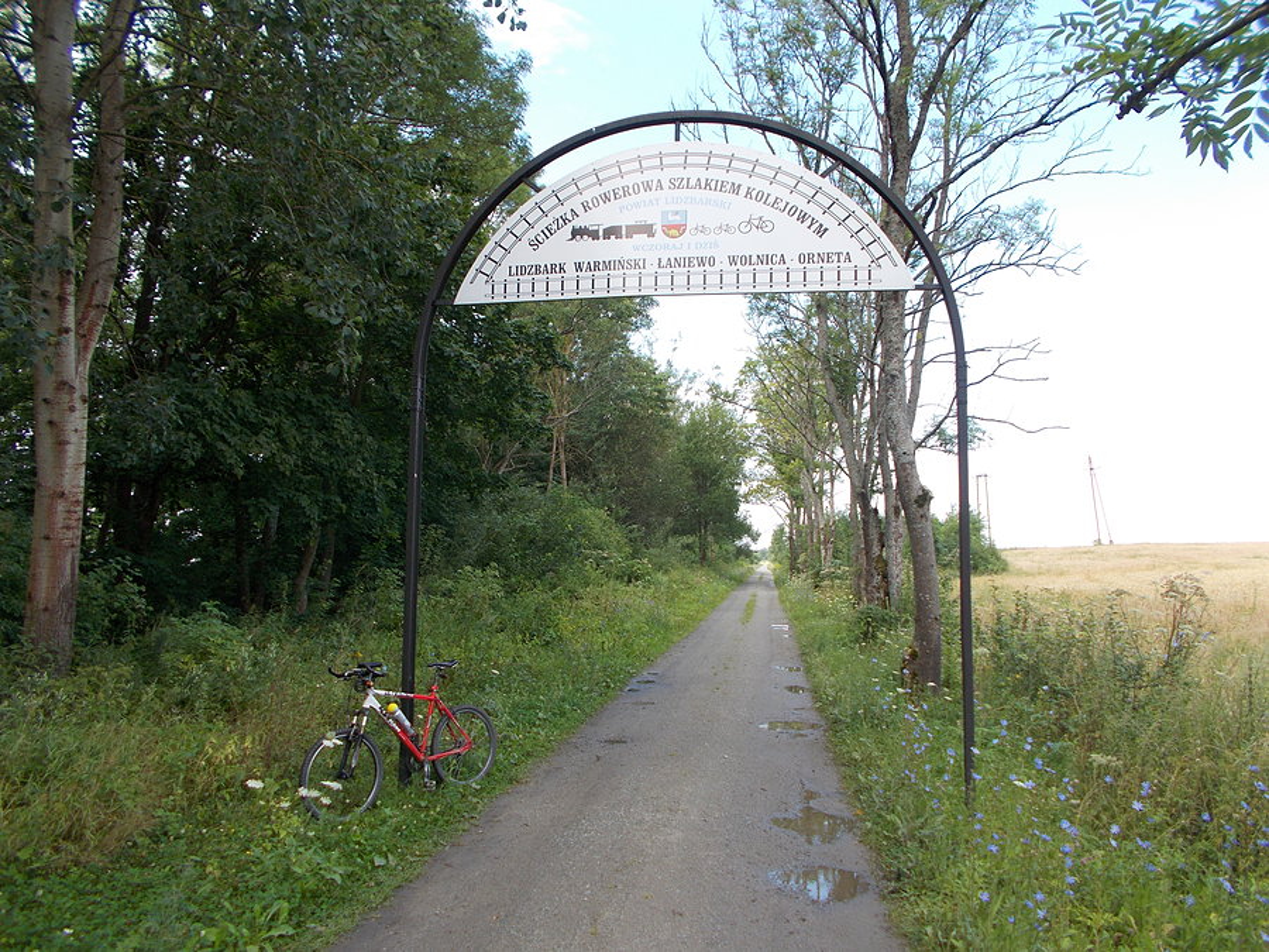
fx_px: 953
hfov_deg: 67.3
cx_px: 634
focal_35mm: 26
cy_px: 476
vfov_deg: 53.1
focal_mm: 4.6
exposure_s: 1/200
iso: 80
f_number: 3.2
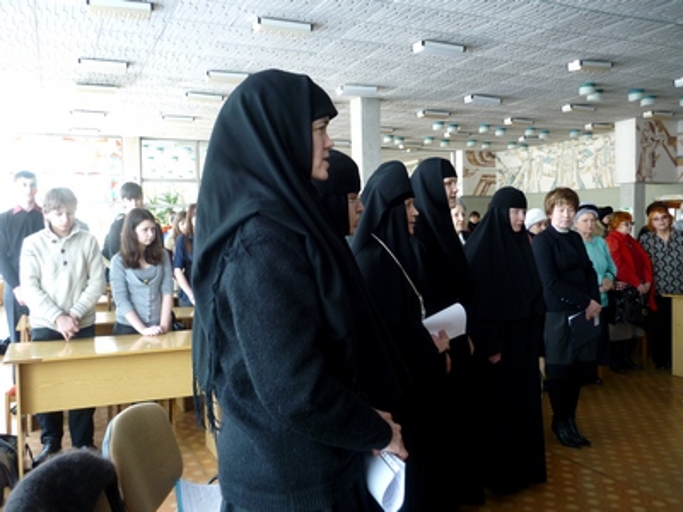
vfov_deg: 45.4
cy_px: 256
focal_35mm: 31
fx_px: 612
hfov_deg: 58.4
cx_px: 342
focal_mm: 5.5
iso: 100
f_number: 2.8
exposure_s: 1/8
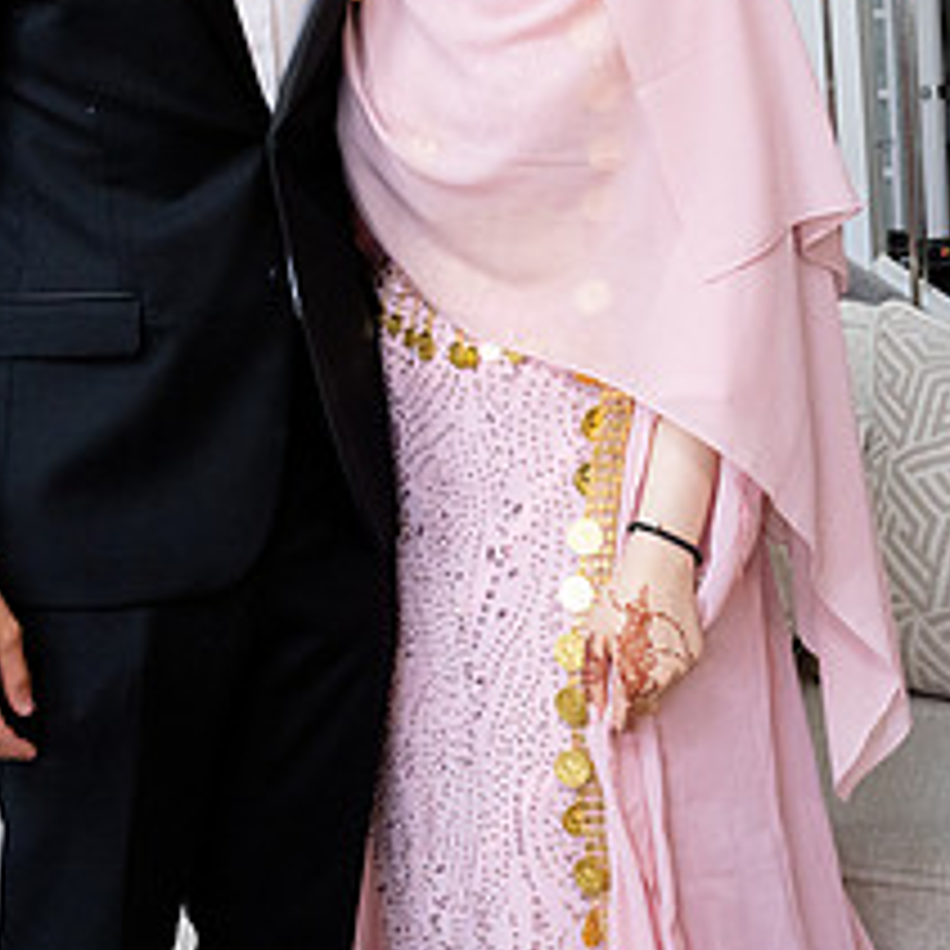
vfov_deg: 29.1
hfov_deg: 29.4
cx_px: 329
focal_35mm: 58
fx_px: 1801
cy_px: 225
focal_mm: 32
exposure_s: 1/160
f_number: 9
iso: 6400
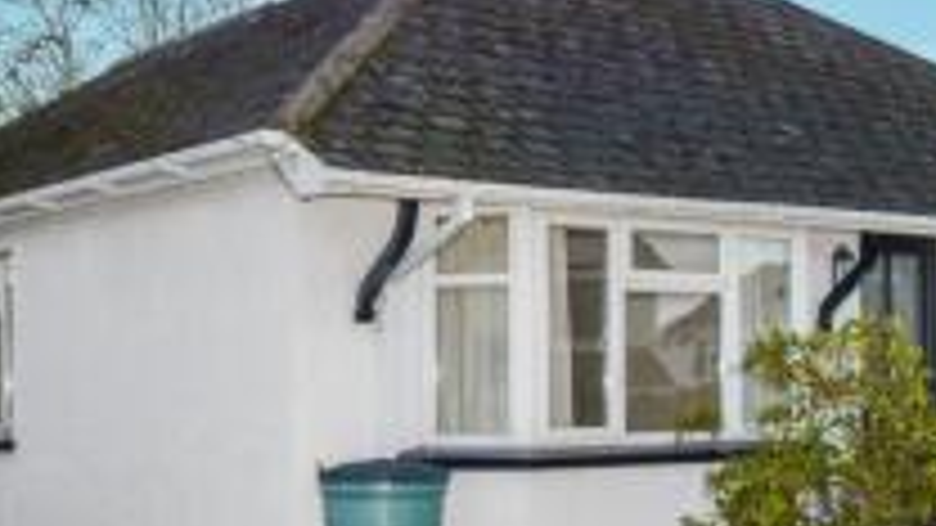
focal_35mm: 68
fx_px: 1693
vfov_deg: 17.6
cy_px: 411
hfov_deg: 30.7
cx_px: 630
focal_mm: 19
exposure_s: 1/200
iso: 200
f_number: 10
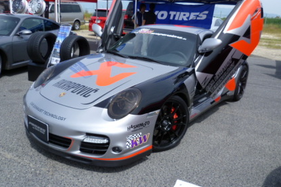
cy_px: 86
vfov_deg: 41.1
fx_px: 250
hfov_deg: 58.7
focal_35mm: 32
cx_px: 141
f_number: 2.9
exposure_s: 1/800
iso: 80
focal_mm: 5.4
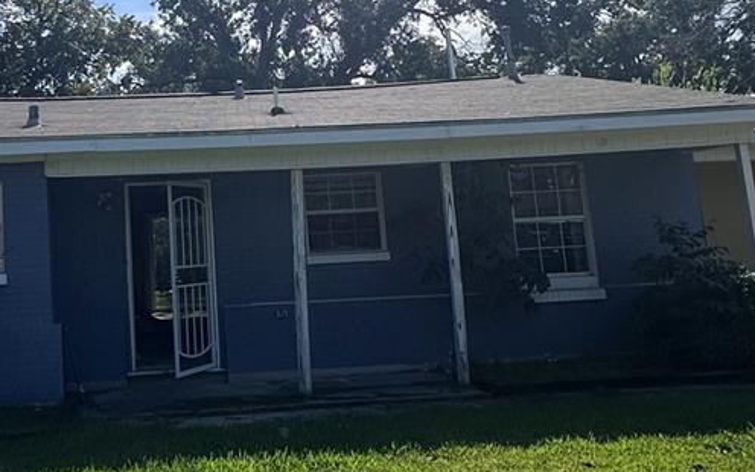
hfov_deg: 41.5
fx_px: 947
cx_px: 145
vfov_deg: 27.4
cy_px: 88
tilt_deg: +11.2
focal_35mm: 46
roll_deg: +1.7
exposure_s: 1/5556
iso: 50
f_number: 2.2
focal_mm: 2.22
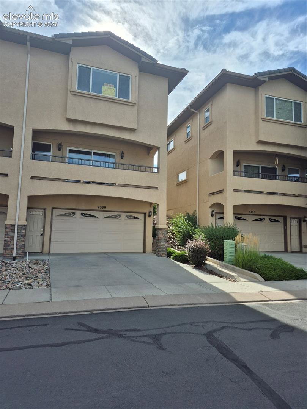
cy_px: 204
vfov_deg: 73.9
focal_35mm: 23
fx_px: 272
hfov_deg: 58.8
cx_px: 154
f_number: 1.8
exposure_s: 1/2920
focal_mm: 5.4
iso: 25
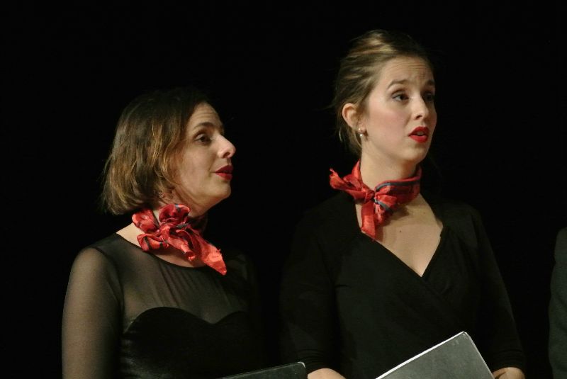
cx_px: 284
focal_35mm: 297
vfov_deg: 4.6
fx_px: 4682
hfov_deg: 6.9
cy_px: 190
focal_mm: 110
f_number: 5.6
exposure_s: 1/60
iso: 3200
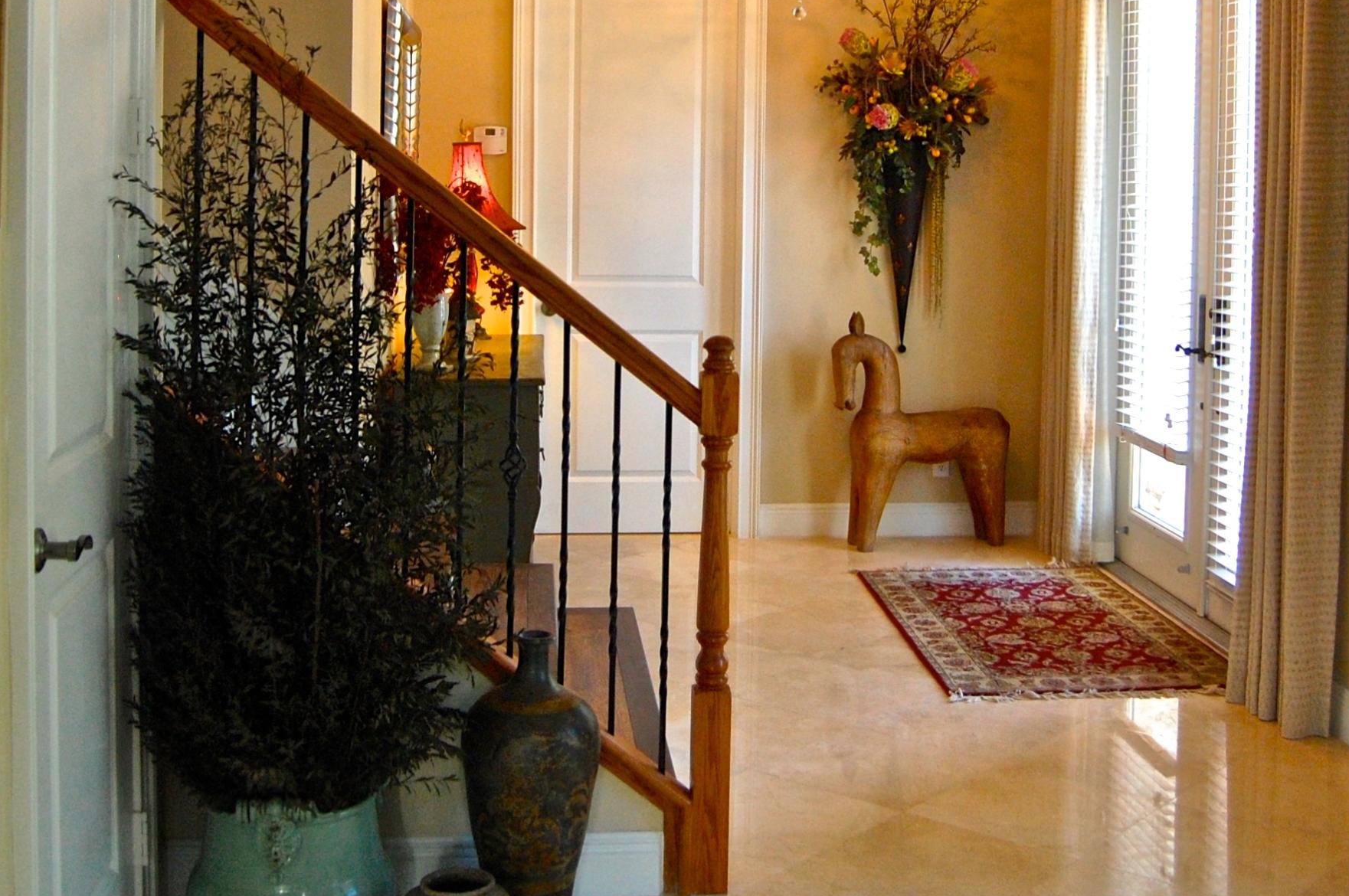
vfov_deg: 28.5
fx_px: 1722
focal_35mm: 46
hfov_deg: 42.8
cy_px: 178
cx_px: 707
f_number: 3.5
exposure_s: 1/125
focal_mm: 18
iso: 720
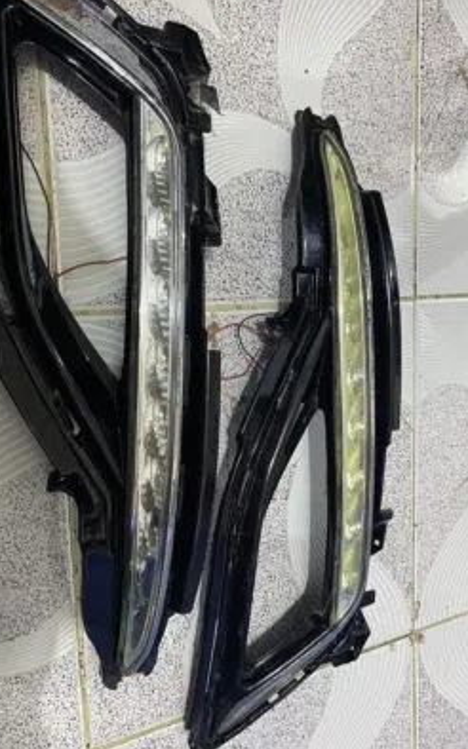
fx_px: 572
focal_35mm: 28
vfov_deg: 66.5
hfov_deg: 44.3
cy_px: 373
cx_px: 194
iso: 500
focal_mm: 4.25
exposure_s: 1/54
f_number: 1.8
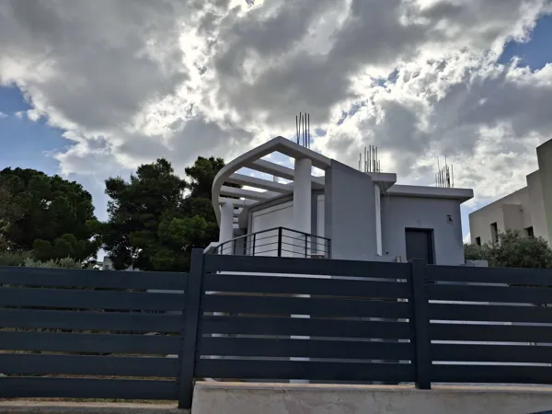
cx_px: 276
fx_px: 399
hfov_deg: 69.4
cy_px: 207
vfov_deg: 54.9
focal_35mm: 25
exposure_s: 1/6536
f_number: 1.8
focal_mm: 4.69
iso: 32
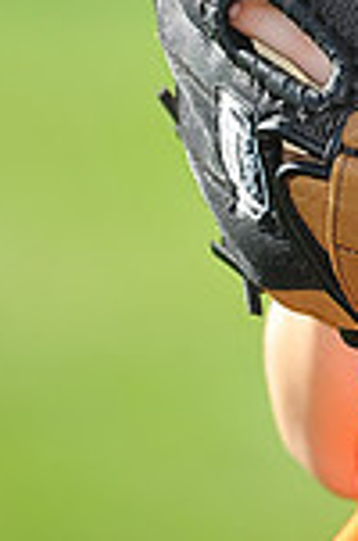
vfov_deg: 2.7
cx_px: 580
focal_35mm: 770
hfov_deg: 1.8
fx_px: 11538
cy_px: -269
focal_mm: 200
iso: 200
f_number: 4
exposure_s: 1/800
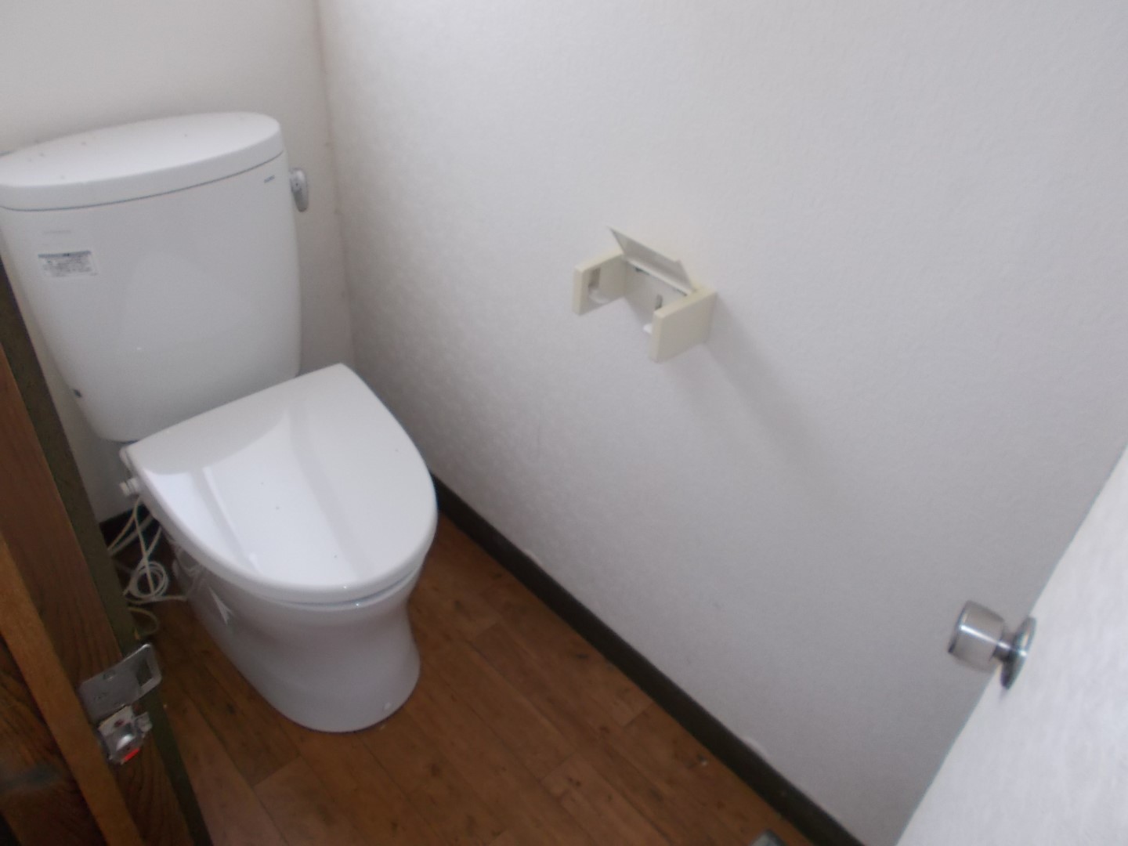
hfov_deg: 67.3
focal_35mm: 26
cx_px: 564
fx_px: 847
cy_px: 423
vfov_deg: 53.1
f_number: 3.2
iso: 200
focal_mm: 4.6
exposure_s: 1/25
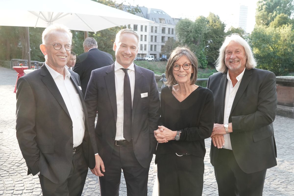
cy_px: 98
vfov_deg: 35.9
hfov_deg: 51.9
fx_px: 302
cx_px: 147
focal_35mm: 37
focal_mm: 37
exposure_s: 1/250
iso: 1600
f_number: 7.1
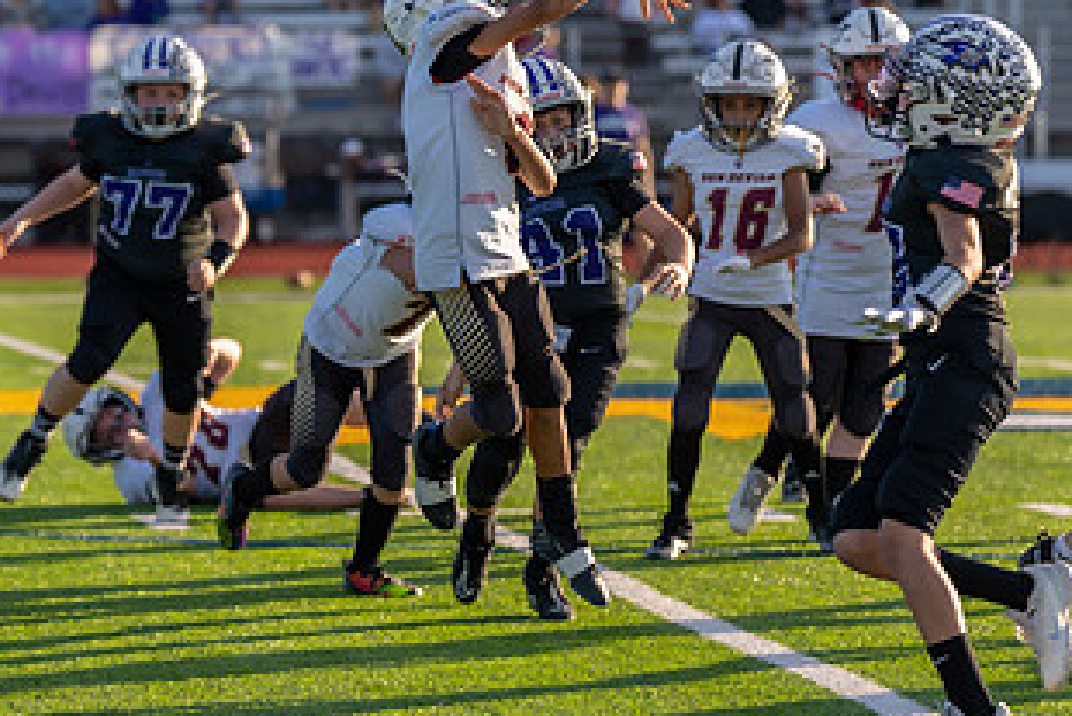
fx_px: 6524
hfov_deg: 9.4
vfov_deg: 6.3
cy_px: 130
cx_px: 453
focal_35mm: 219
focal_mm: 117
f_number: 2.8
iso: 125
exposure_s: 1/1250
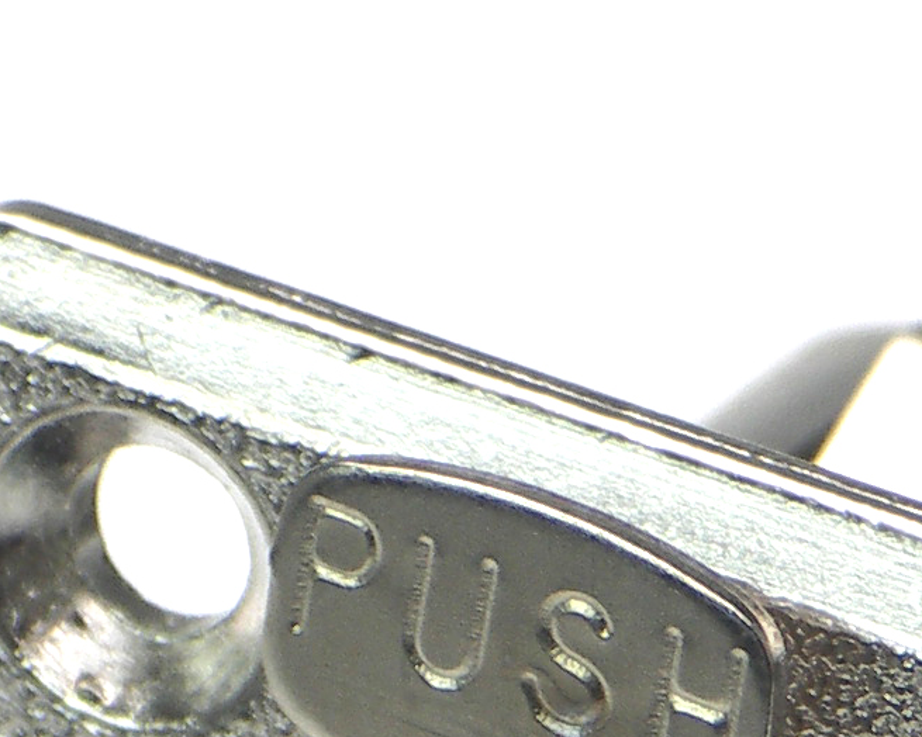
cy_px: 1295
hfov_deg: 2.0
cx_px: 583
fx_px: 26551
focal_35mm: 973
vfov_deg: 1.6
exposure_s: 1/400
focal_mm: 50.8
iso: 50
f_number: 4.5
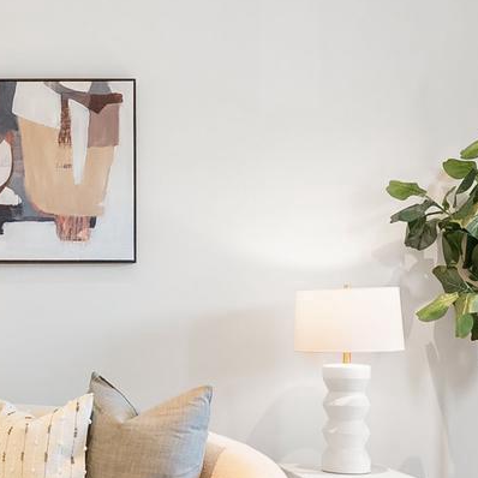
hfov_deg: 22.5
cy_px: 314
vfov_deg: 23.8
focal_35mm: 72
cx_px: -52
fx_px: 1128
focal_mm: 16.5
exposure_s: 1/25
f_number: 5.6
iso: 800
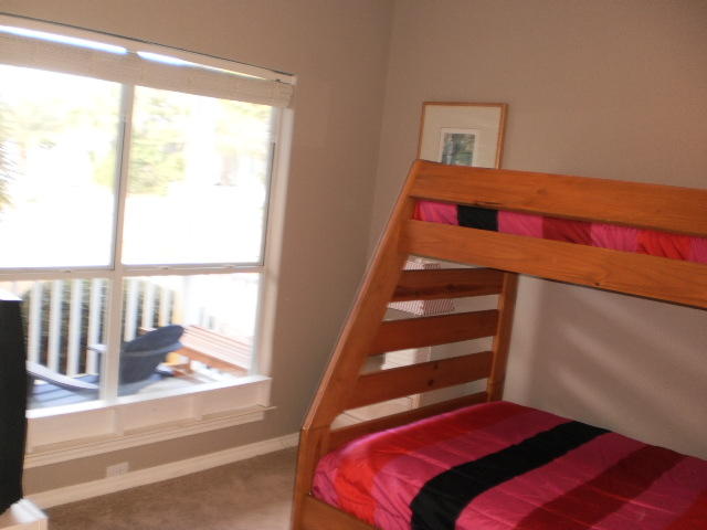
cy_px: 265
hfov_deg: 51.4
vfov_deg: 39.7
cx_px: 354
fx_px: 735
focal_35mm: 36
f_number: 3.1
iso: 125
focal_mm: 6.3
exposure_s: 1/30
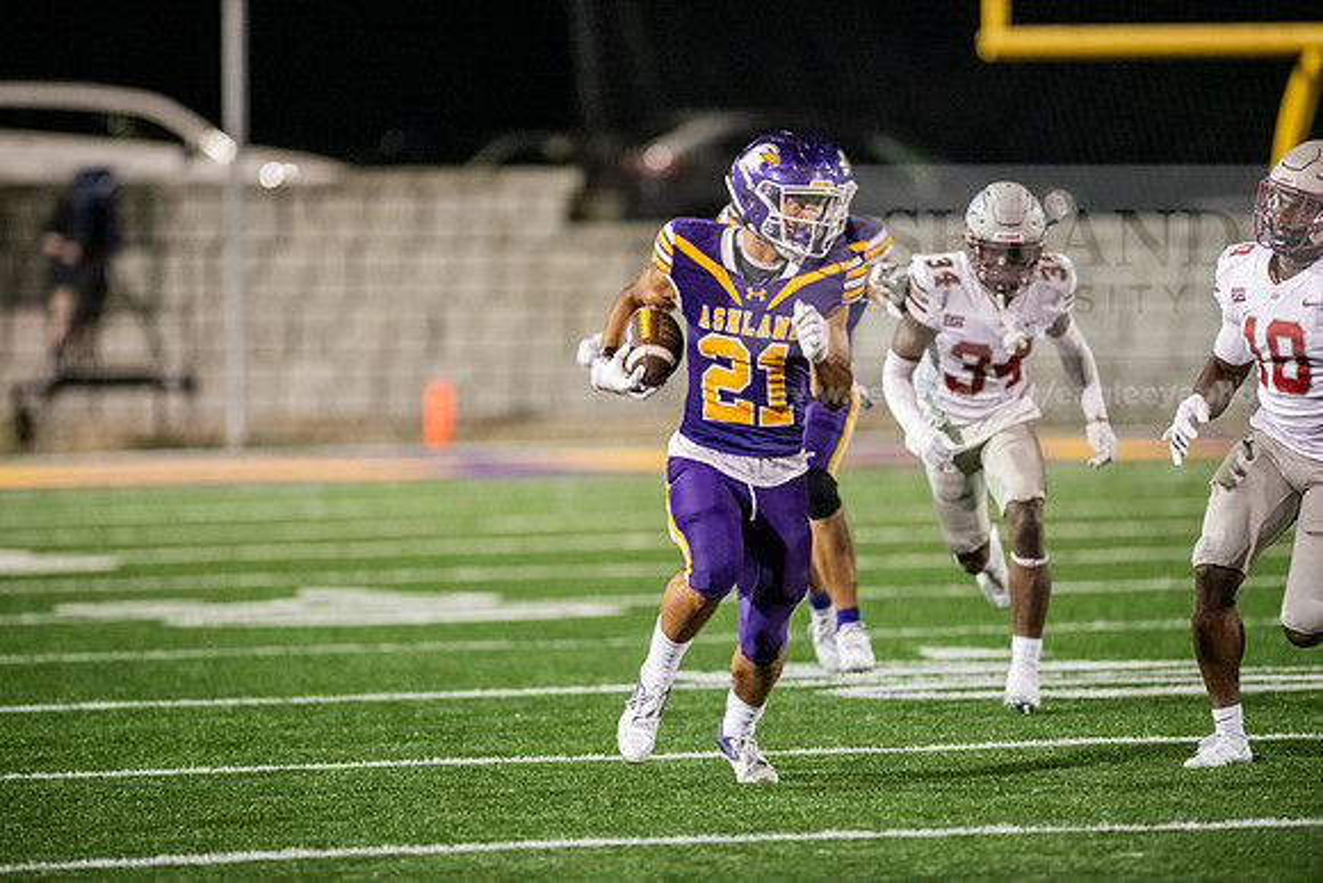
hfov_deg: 6.9
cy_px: 442
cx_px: 662
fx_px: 11027
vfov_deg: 4.6
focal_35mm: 300
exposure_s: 1/800
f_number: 2.8
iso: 6400
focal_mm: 300
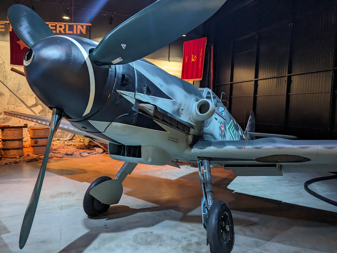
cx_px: 168
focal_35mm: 27
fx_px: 263
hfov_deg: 65.3
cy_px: 126
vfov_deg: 51.4
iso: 363
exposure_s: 1/60
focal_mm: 4.38
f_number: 1.73
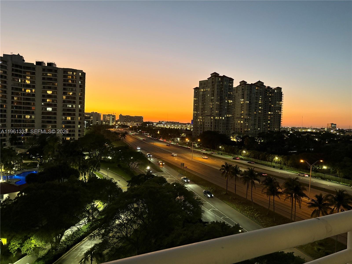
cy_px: 132
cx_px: 176
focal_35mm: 26
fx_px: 264
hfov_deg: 67.3
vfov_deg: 53.1
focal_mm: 5.96
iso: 320
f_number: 1.6
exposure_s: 1/40
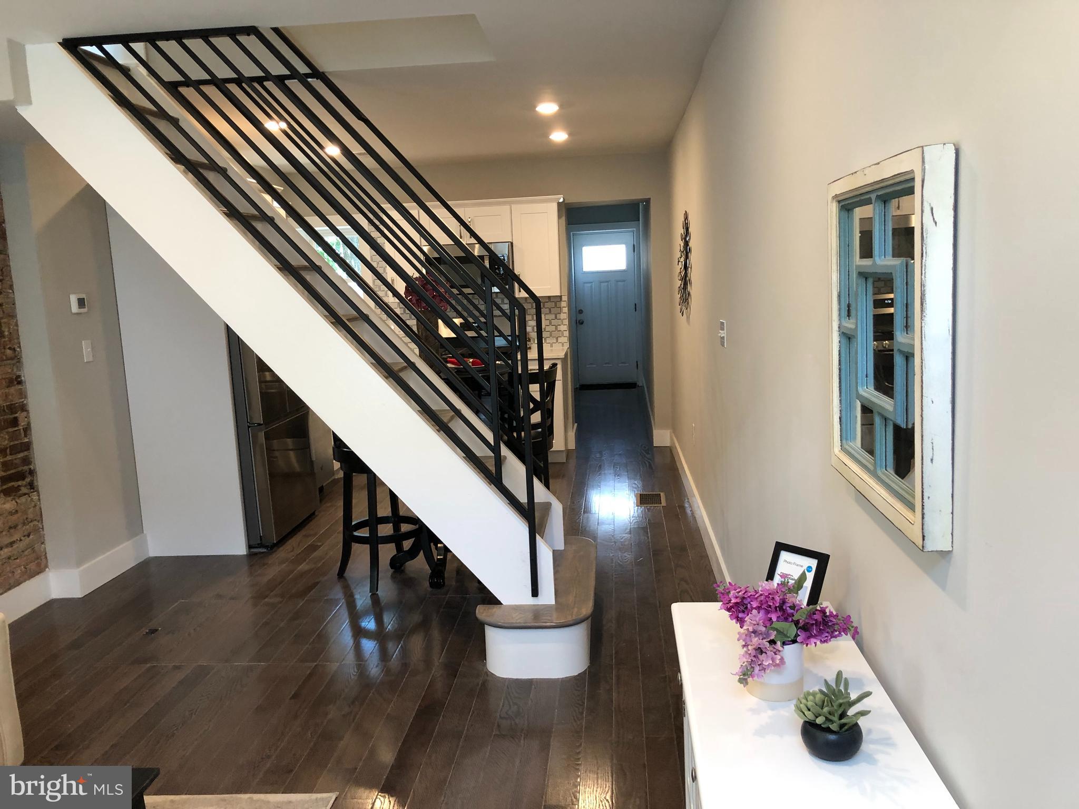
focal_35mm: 28
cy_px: 404
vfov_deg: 49.7
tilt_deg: -7.7
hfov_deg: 63.4
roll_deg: +1.8
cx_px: 540
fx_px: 873
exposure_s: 1/30
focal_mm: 3.99
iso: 40
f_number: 1.8
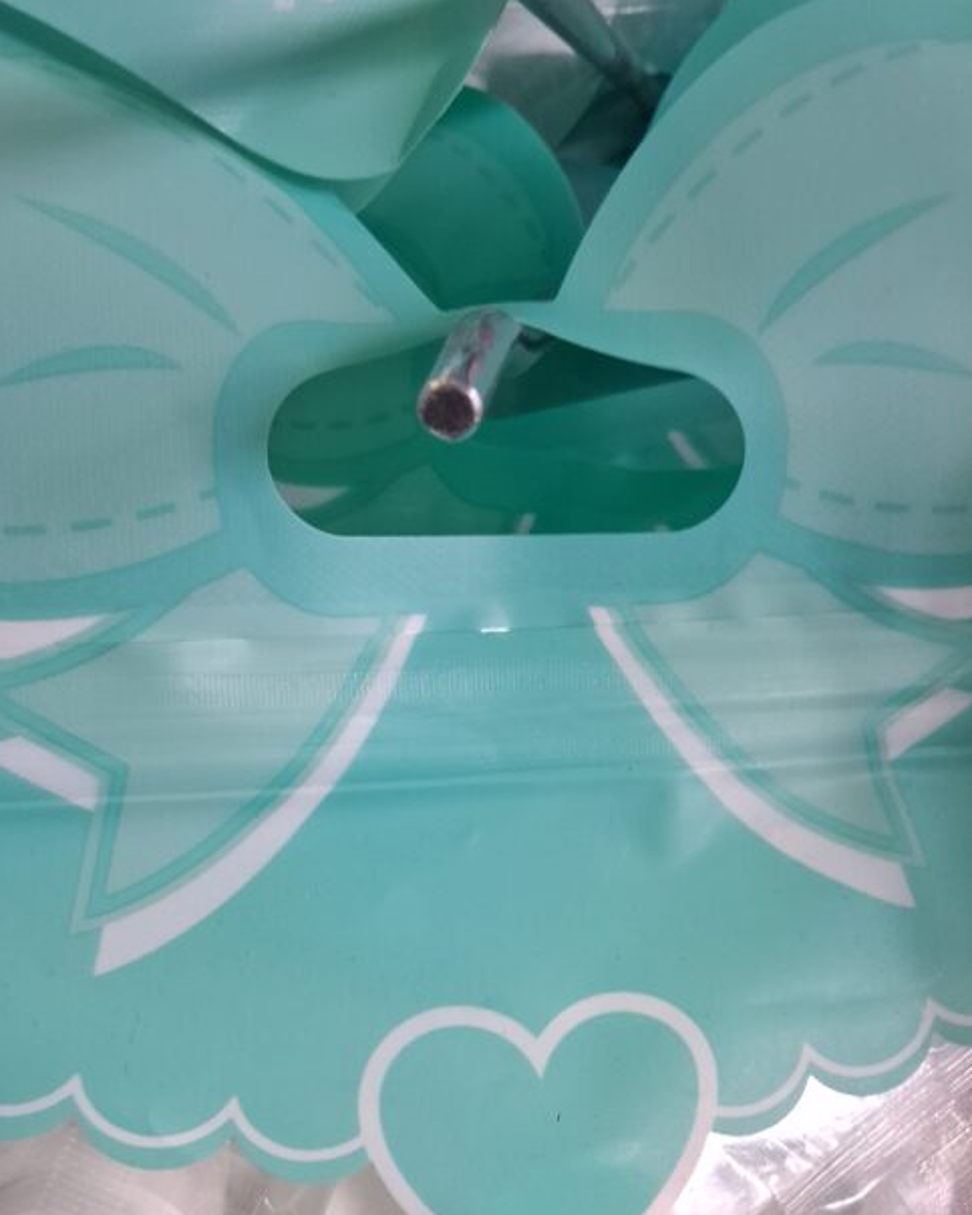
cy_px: 883
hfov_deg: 34.8
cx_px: 561
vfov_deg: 41.9
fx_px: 1547
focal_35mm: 43
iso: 200
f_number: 1.8
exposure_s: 1/100
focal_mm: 3.98
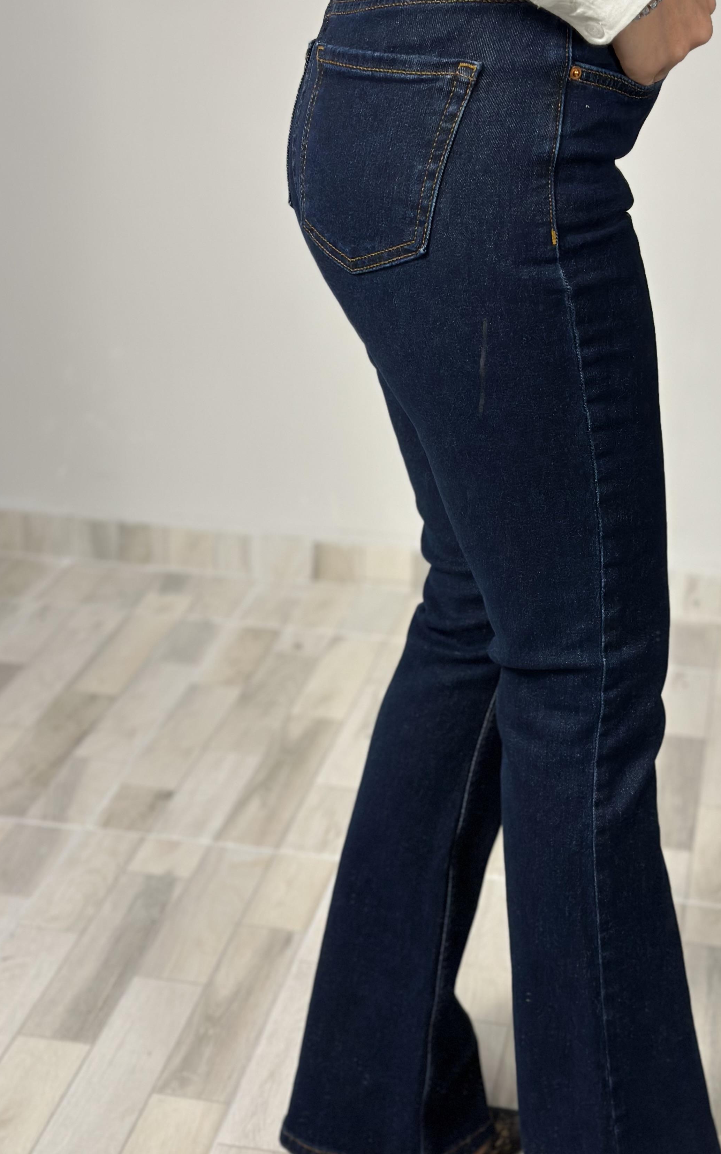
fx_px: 1949
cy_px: 557
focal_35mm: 62
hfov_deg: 20.9
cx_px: 396
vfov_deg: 33.0
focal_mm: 6.86
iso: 160
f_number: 1.78
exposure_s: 1/100
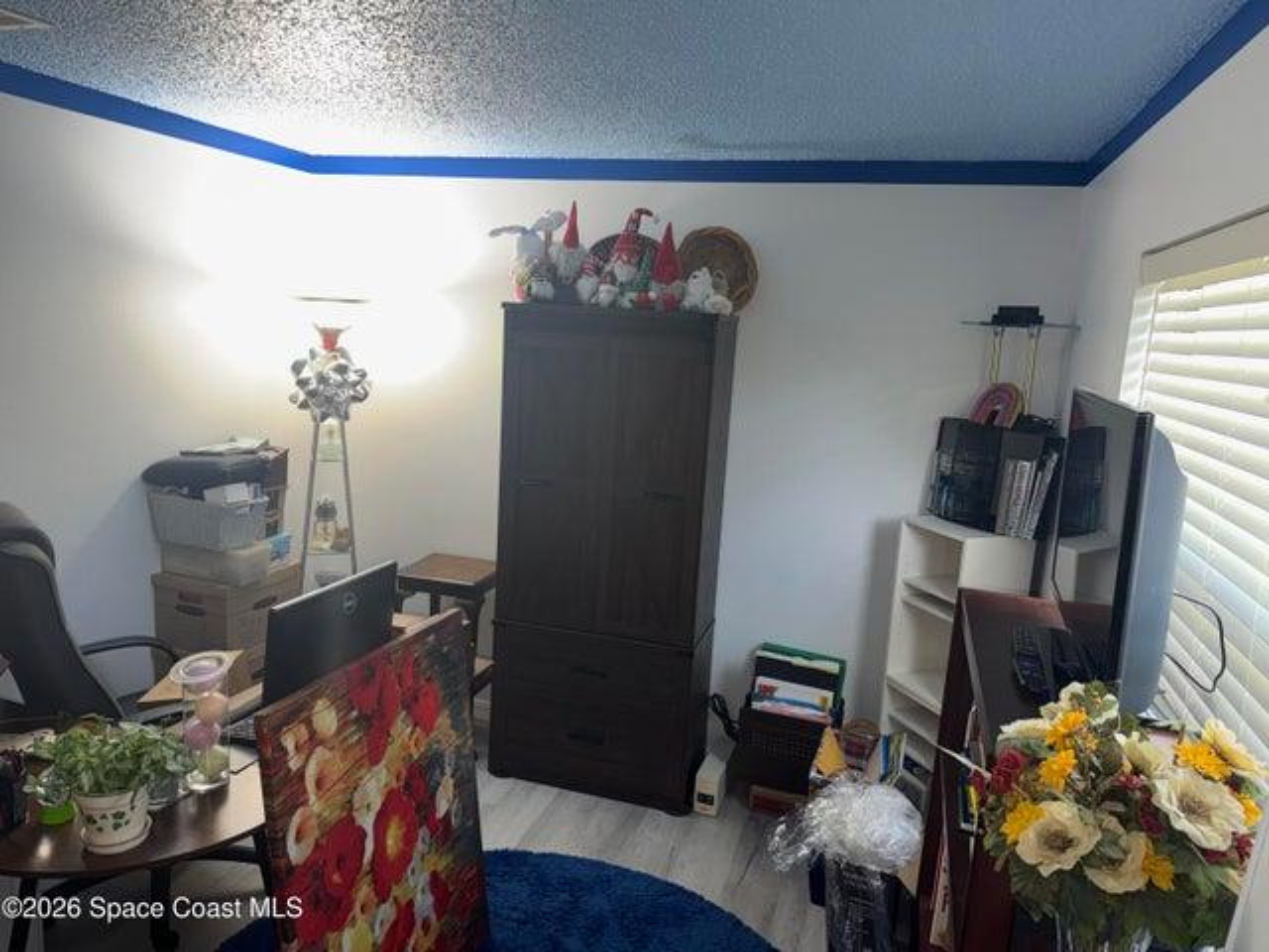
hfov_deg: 71.6
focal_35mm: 24
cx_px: 634
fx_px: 880
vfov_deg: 56.8
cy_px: 476
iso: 100
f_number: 1.78
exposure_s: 1/17
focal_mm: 6.76
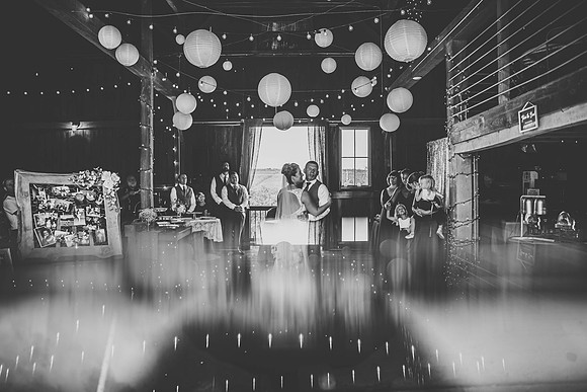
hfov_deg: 64.2
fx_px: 468
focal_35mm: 29
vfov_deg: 45.4
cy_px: 196
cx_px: 294
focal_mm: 28
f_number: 2.8
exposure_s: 1/320
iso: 400
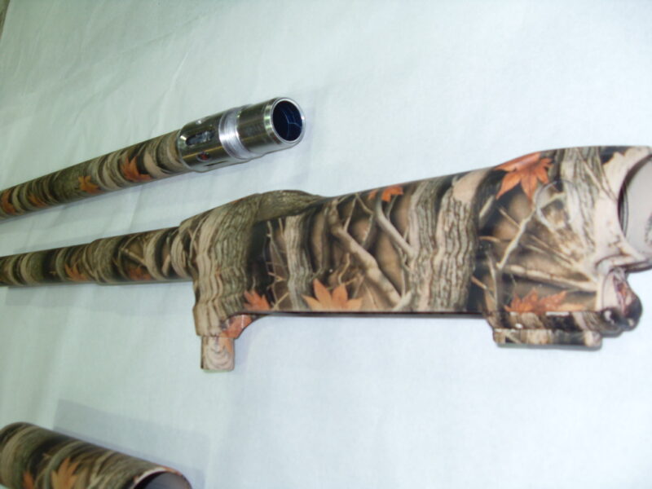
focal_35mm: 35
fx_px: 659
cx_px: 326
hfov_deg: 52.6
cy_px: 244
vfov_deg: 40.7
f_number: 2.8
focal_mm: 6.3
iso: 100
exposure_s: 1/45
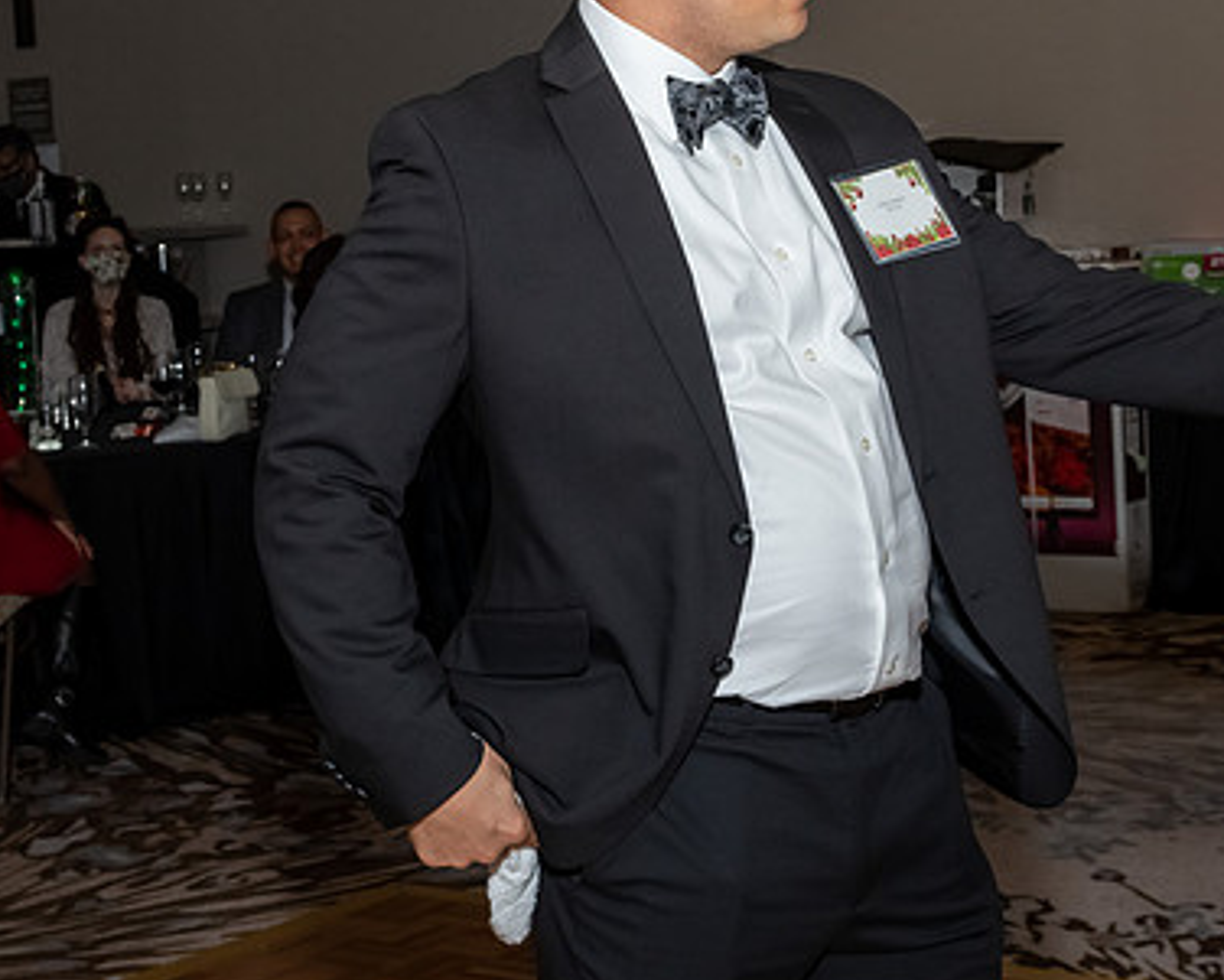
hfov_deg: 25.0
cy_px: 342
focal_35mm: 76
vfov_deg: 20.1
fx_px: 2754
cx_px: 514
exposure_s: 1/250
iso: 500
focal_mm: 24
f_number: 6.3
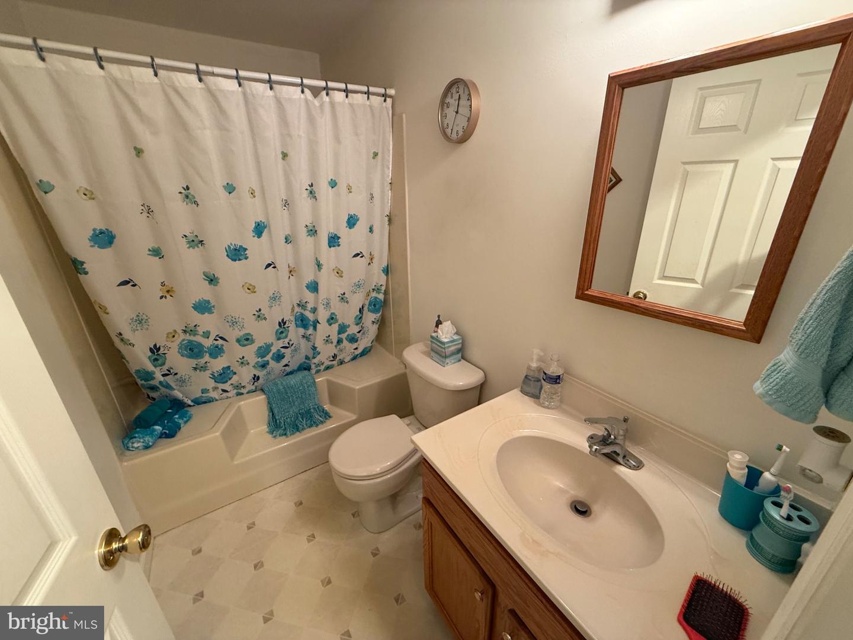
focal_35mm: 14
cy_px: 320
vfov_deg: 85.7
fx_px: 345
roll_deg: +1.1
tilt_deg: -21.9
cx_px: 426
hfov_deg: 102.1
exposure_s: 1/60
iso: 400
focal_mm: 2.22
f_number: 2.2
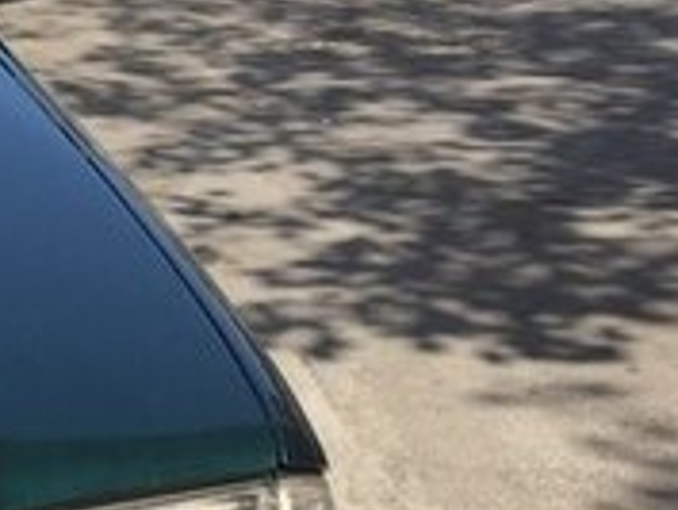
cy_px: 485
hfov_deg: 15.5
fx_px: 2117
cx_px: -563
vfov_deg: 13.6
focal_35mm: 108
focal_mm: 4.15
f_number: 2.2
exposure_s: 1/1026
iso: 25
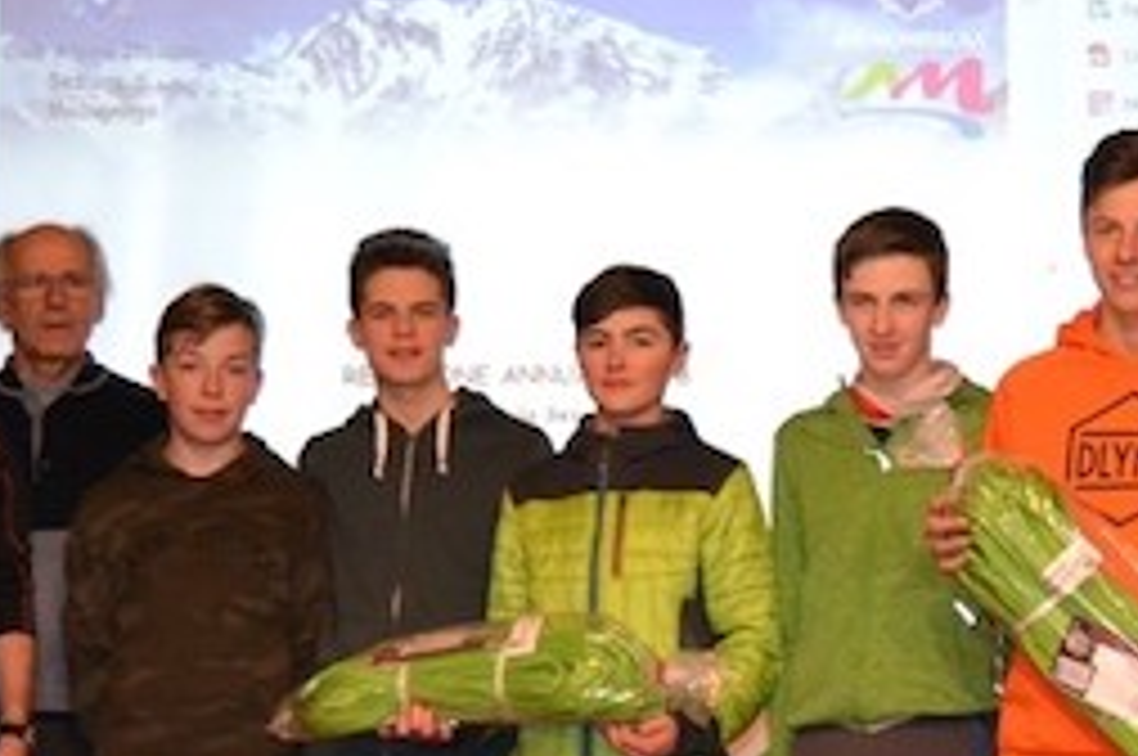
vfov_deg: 12.5
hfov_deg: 18.9
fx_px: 3410
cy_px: 716
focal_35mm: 108
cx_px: 580
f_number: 4
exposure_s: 1/60
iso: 2200
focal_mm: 26
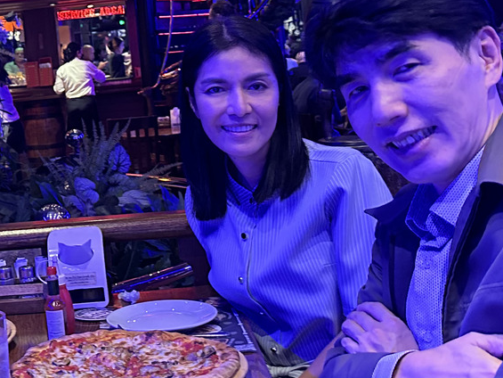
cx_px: 26
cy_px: 87
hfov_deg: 27.3
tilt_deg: -2.5
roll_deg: +5.1
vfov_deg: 21.4
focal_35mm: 68
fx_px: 988
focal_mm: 6.86
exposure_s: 1/25
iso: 800
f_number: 1.78
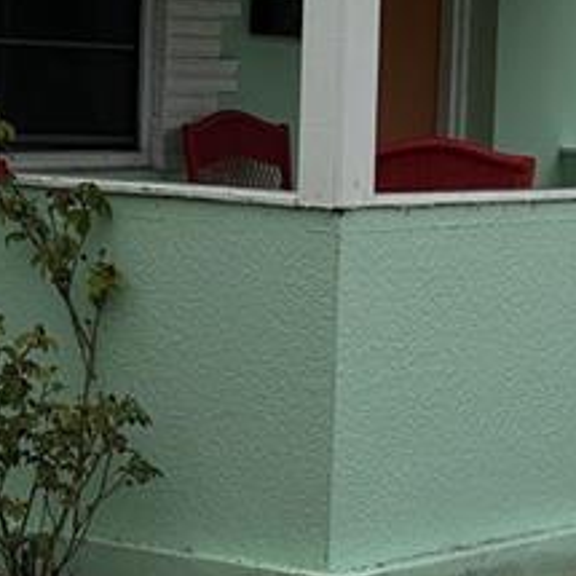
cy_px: 370
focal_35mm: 164
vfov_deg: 10.7
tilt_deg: -3.8
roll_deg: -2.1
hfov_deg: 10.6
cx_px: 198
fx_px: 3087
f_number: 2
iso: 20
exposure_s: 1/421
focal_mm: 6
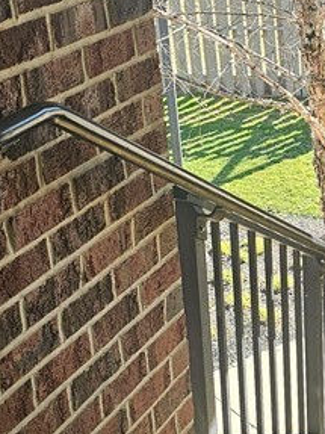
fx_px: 1027
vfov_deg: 23.8
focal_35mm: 82
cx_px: 336
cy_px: 224
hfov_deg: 17.5
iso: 50
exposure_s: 1/359
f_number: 1.7
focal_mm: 6.3
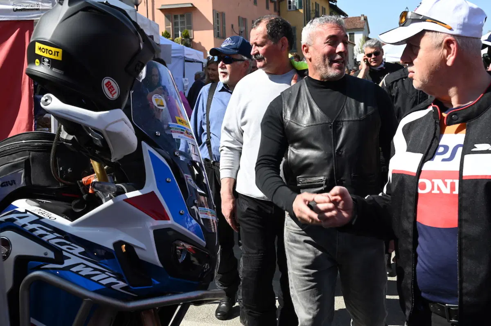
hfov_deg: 41.1
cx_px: 246
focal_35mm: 48
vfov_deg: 28.0
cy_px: 163
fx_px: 654
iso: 140
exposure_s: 1/125
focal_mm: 48
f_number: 11
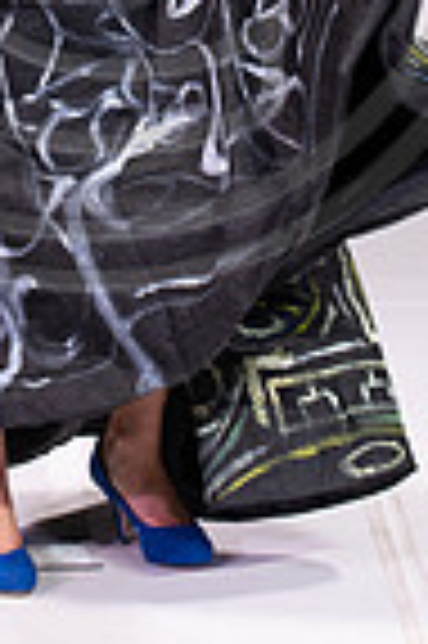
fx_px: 4379
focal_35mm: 245
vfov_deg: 8.3
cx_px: 92
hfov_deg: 5.6
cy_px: -167
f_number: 5.6
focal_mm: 78
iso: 2000
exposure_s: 1/400
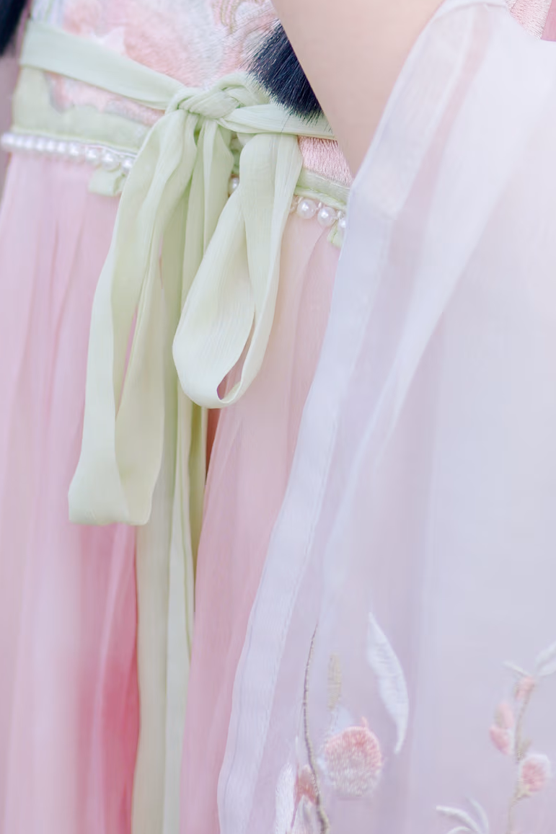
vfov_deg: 11.8
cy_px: -426
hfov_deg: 8.3
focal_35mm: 166
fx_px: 3847
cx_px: 373
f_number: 1.8
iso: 100
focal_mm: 50
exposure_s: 1/250
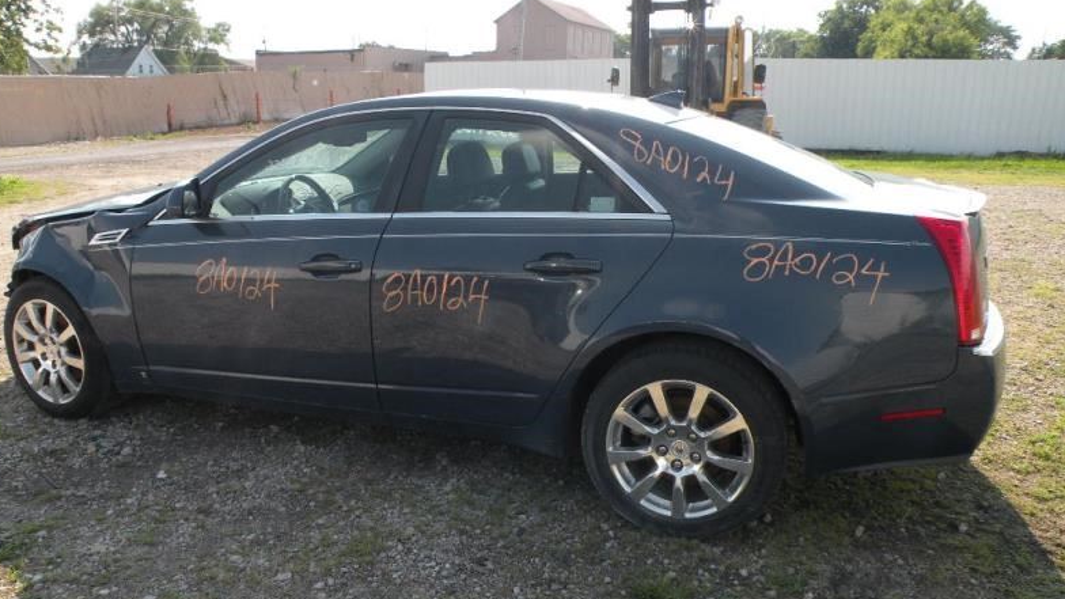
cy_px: 321
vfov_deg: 38.9
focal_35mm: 30
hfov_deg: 64.3
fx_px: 847
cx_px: 523
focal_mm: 4.7
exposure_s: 1/223
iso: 64
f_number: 4.5
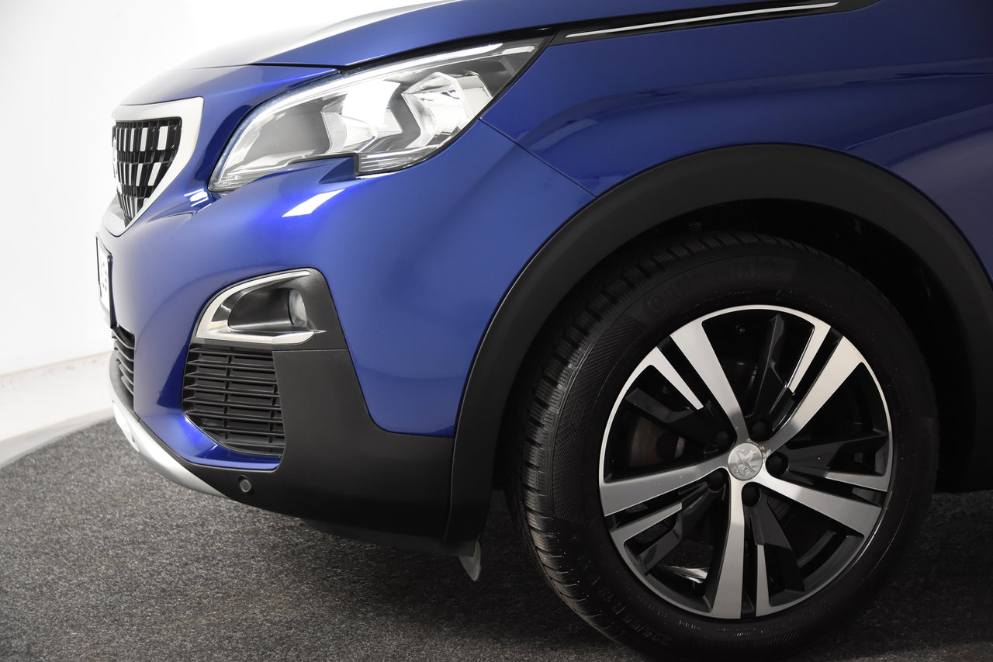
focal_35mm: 57
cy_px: 331
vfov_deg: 23.8
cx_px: 496
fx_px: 1572
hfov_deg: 35.1
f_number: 4
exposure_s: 1/60
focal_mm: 38
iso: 1600
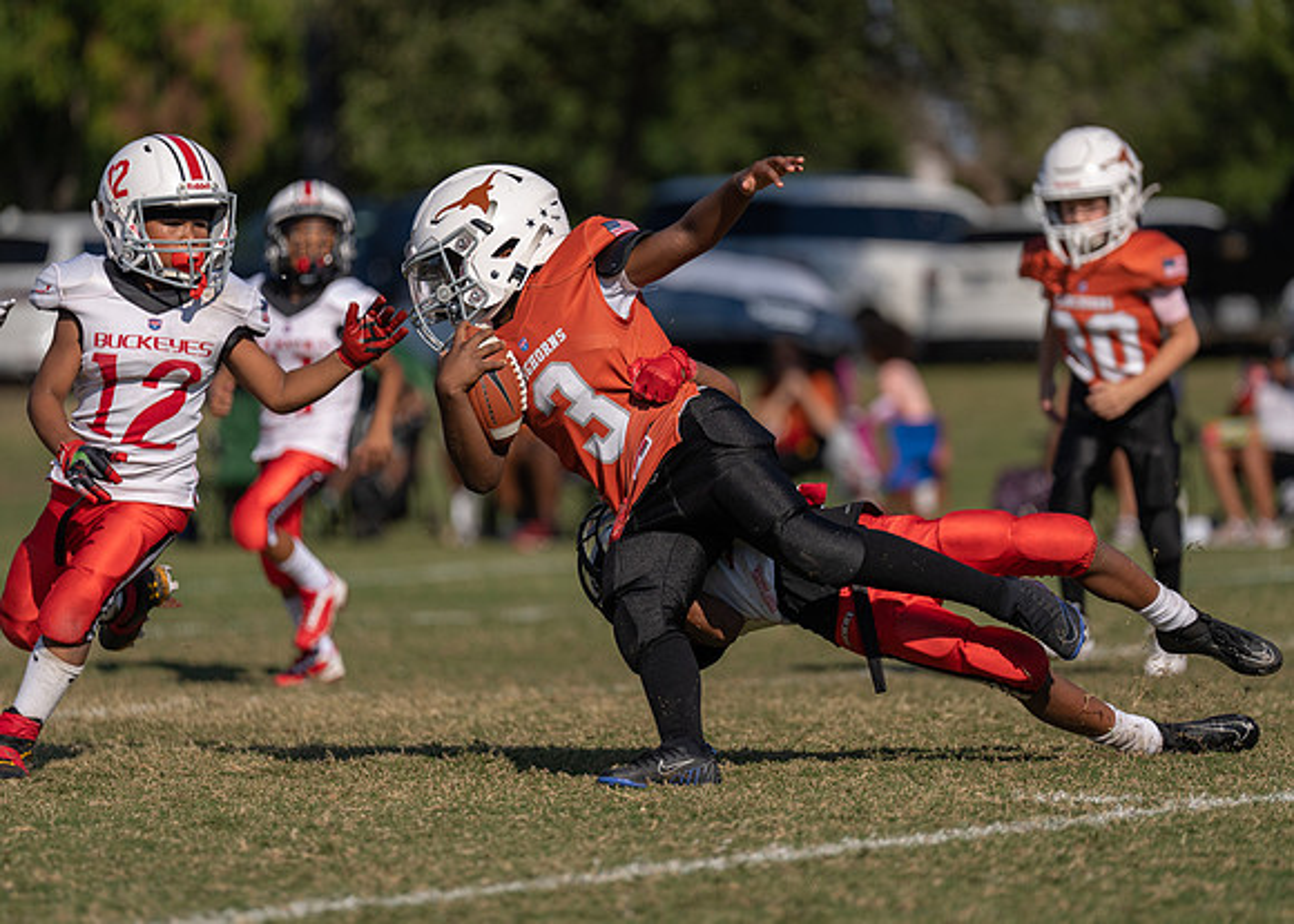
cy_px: 402
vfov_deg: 6.0
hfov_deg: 8.4
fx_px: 8780
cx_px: 690
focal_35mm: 239
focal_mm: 200
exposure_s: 1/4000
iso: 125
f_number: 2.8
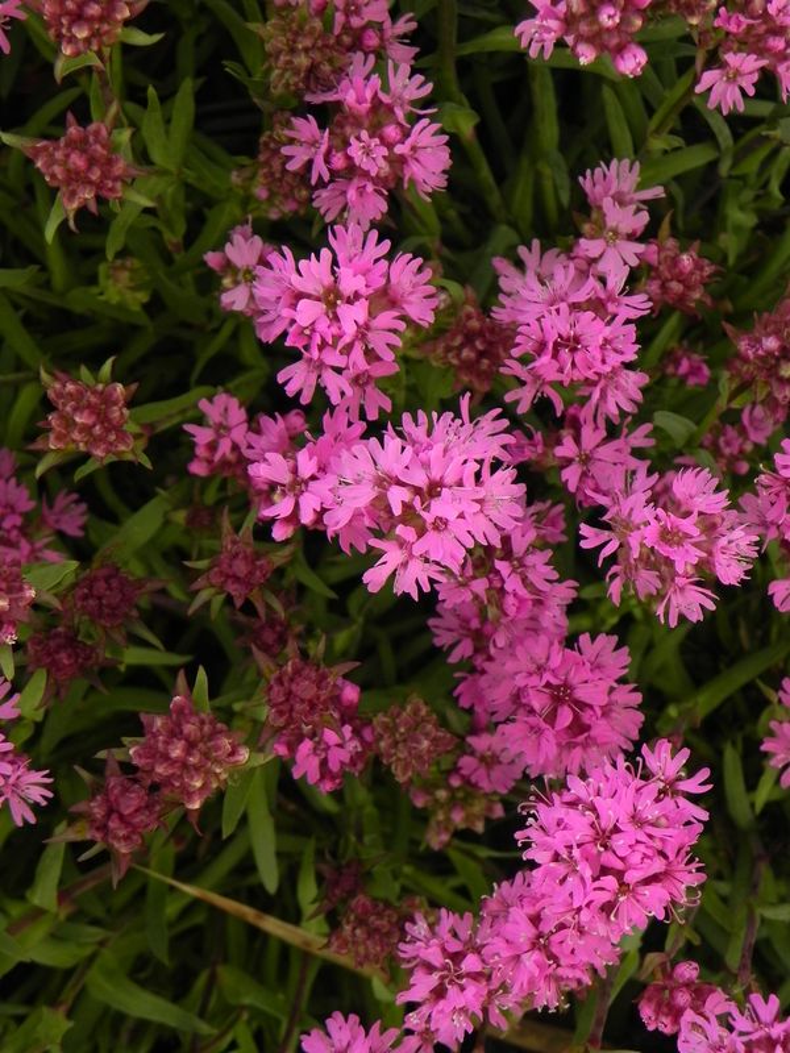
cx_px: 395
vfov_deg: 20.7
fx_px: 2891
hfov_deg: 15.6
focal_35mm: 95
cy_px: 526
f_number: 4.5
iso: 160
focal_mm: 16.9
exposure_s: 1/250
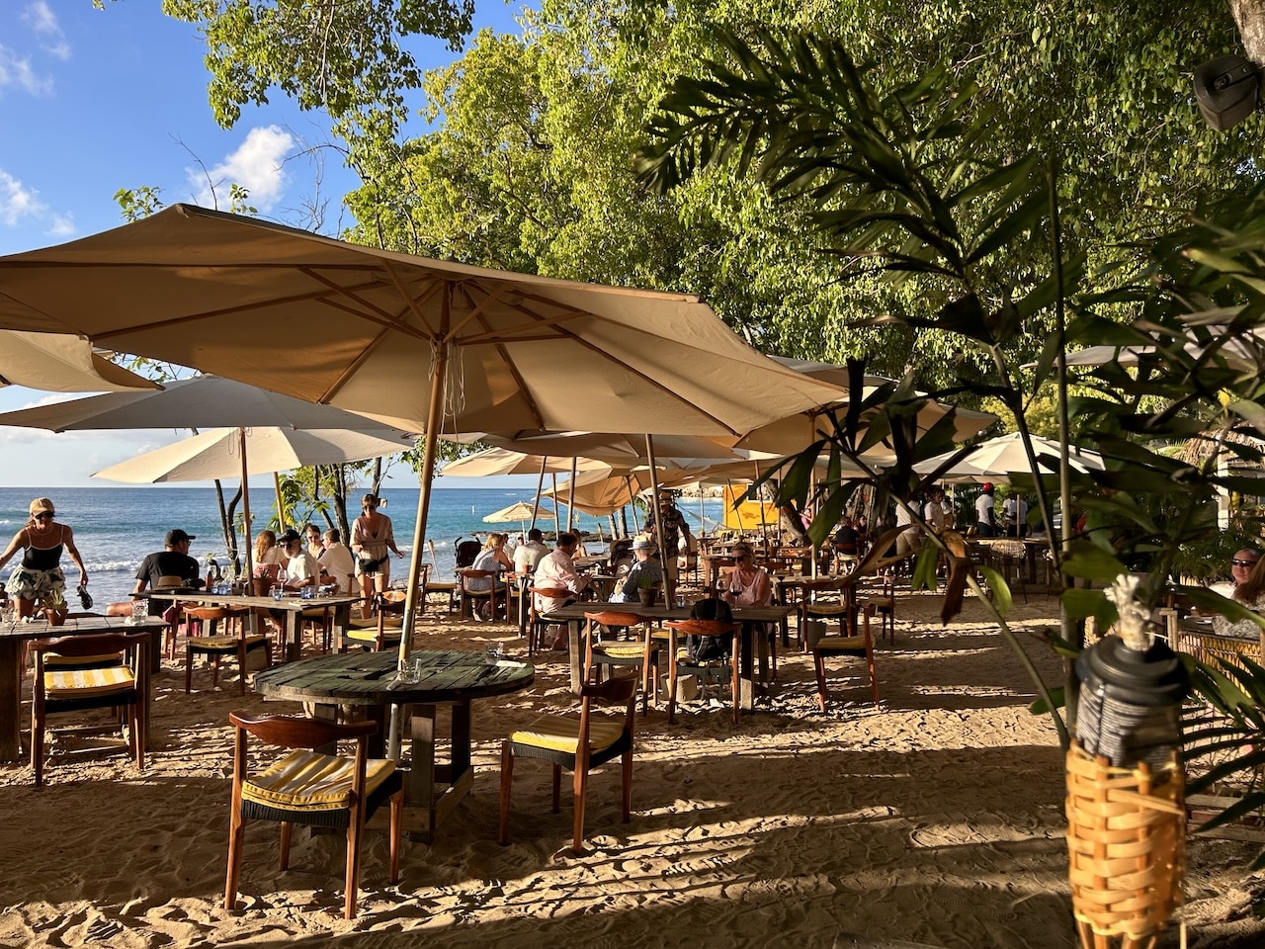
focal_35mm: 26
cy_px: 474
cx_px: 632
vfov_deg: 53.1
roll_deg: -0.6
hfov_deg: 67.3
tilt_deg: +0.4
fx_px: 950
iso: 50
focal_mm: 5.7
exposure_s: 1/957
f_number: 1.5
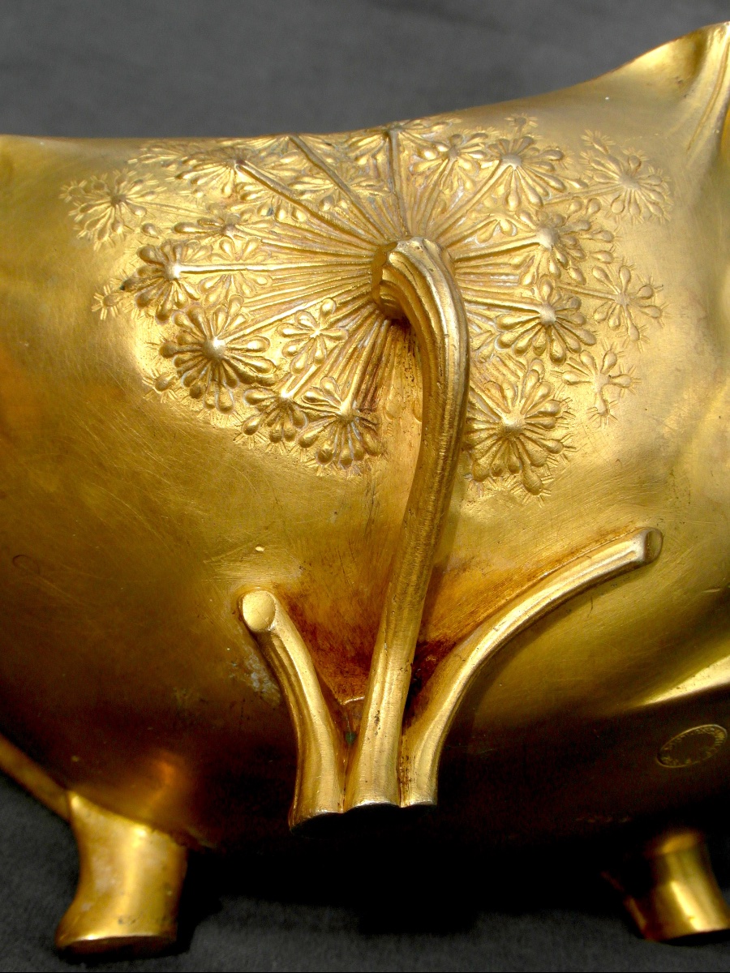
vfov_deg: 31.2
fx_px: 1743
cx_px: 365
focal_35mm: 62
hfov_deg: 23.7
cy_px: 486
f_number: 5.6
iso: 80
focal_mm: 10.2
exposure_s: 1/250
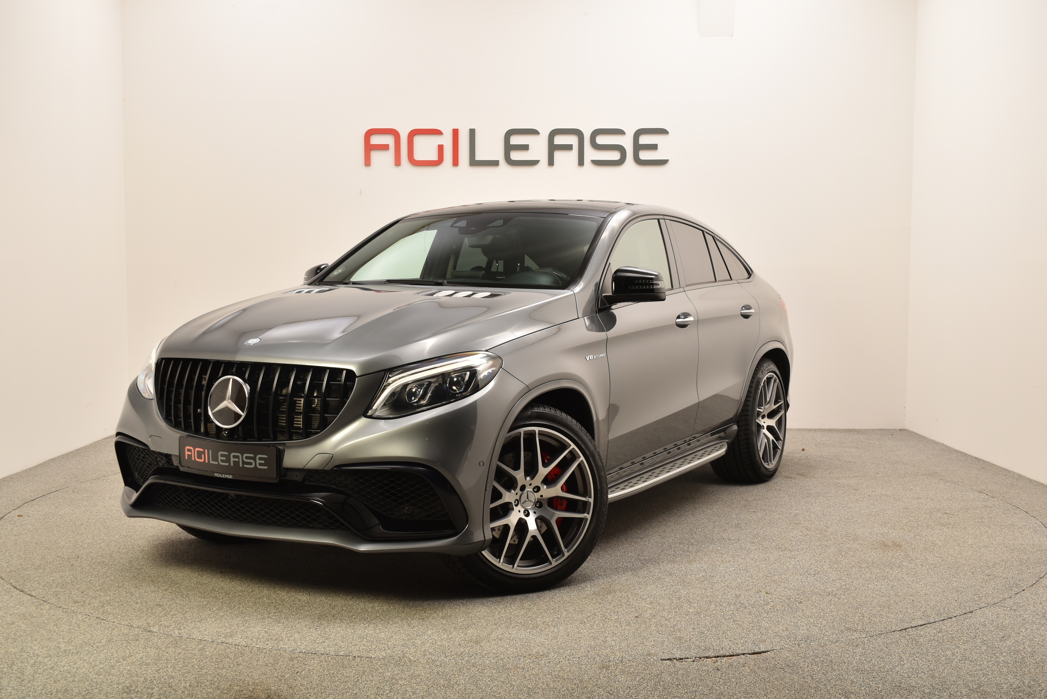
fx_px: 1134
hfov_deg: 49.5
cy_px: 350
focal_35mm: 39
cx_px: 524
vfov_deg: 34.2
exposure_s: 1/200
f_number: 7.1
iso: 100
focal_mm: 26
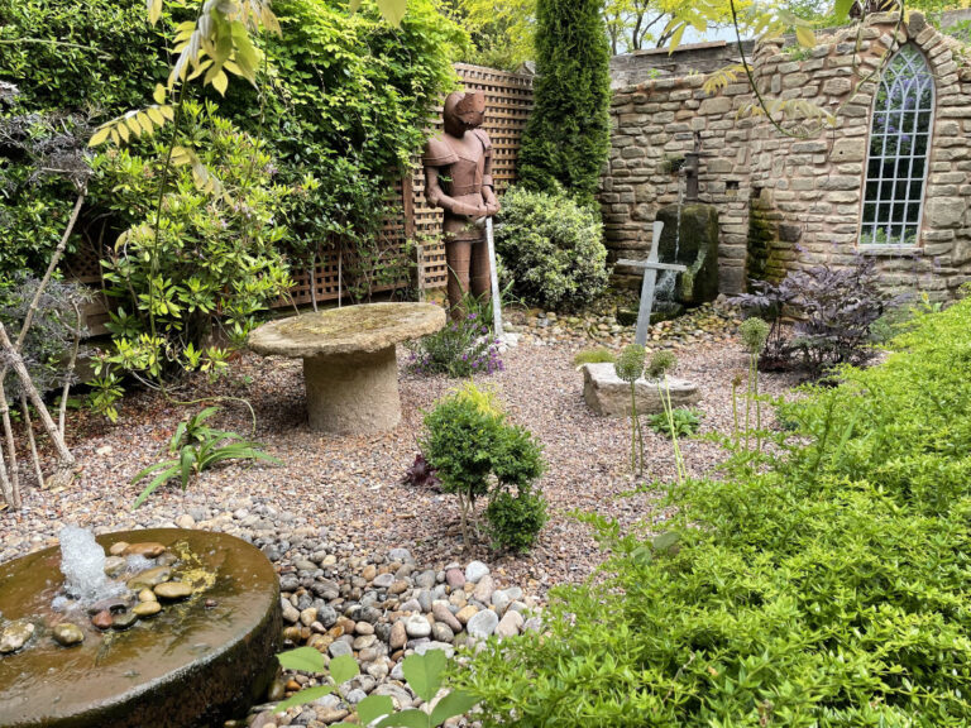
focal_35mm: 26
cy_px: 364
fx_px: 729
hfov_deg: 67.3
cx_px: 486
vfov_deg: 53.1
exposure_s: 1/785
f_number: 1.6
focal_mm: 4.2
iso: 32
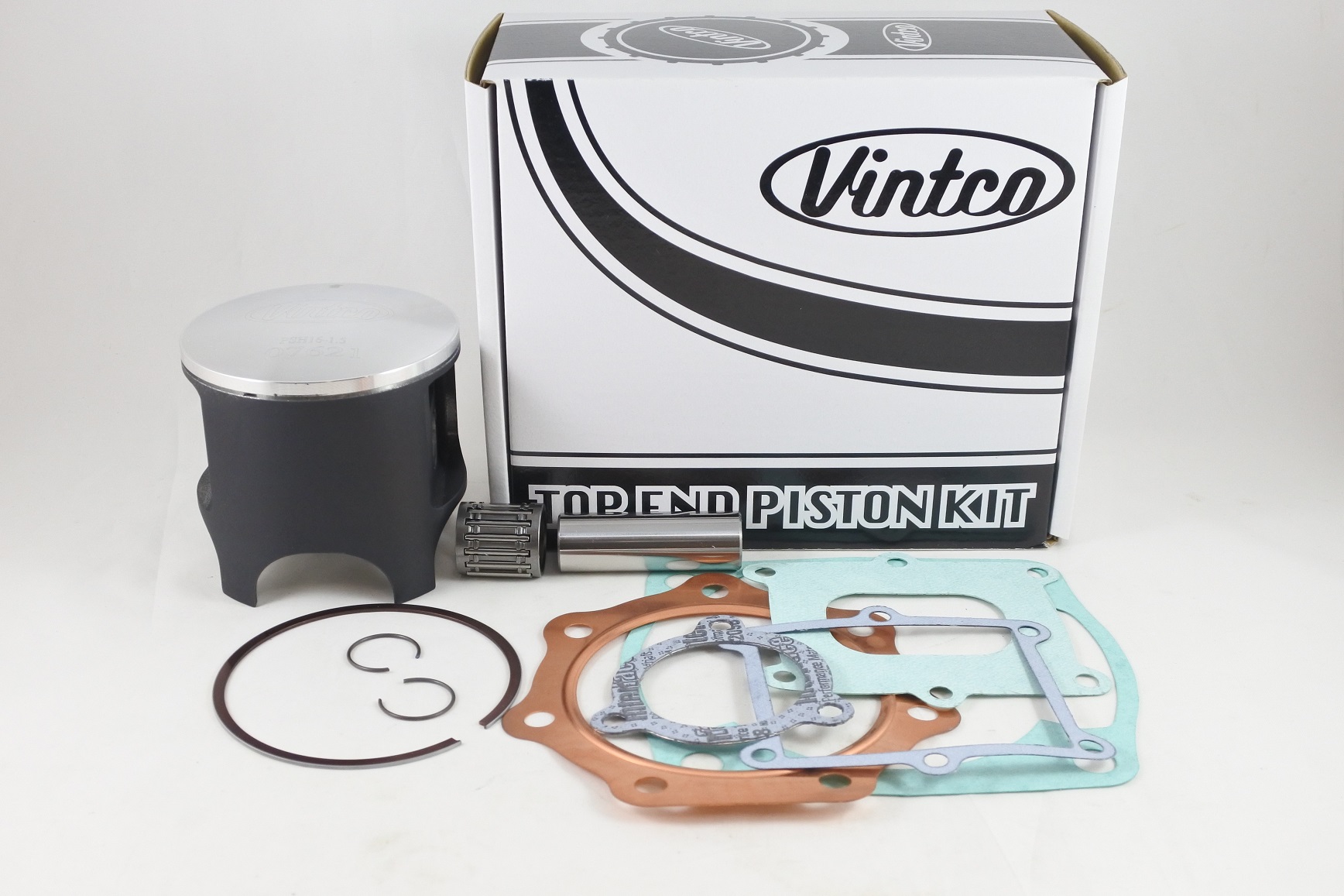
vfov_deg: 36.9
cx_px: 672
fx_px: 1344
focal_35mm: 36
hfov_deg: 53.1
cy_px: 448
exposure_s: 1/125
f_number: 4
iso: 560
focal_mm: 13.7
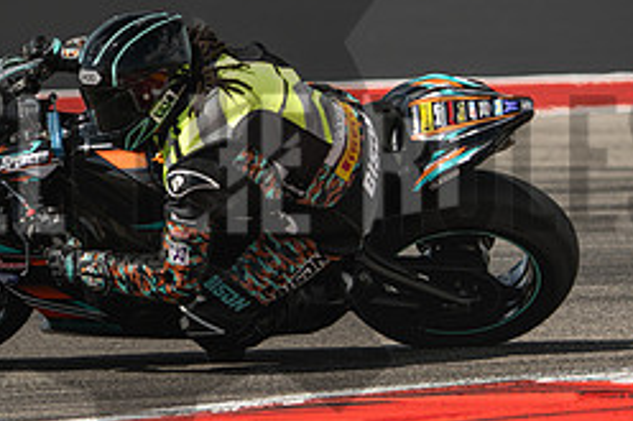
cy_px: 167
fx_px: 12352
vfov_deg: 2.0
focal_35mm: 703
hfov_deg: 2.9
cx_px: 145
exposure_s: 1/1600
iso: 160
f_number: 2.8
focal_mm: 200
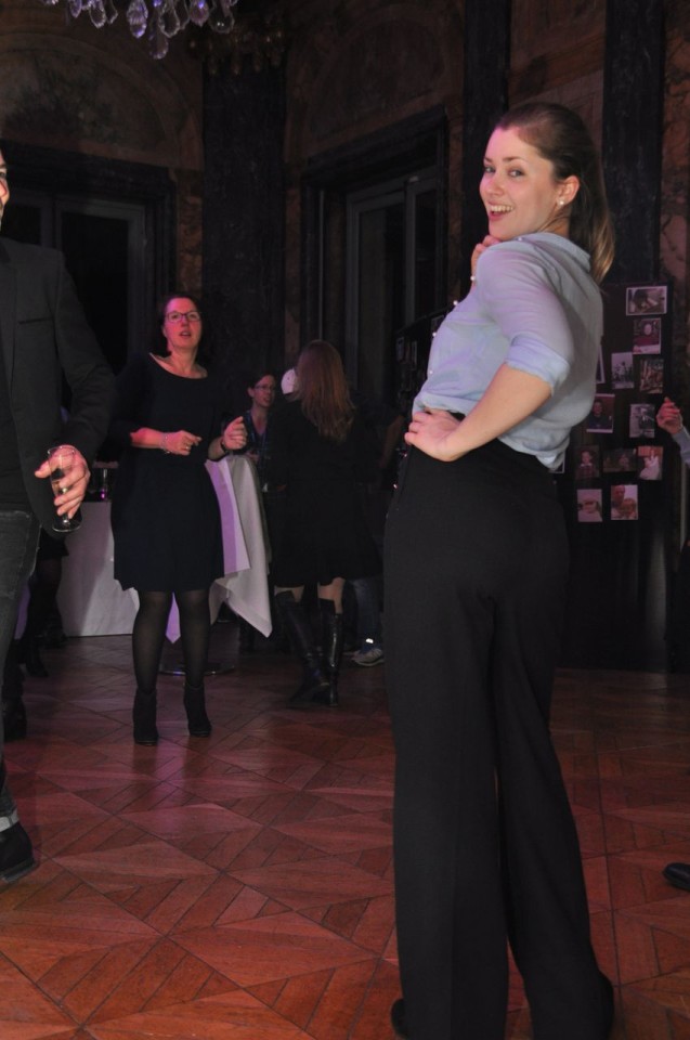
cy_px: 520
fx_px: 1298
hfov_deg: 29.8
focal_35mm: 45
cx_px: 345
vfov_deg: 43.7
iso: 800
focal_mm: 30
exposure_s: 1/60
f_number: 4.2
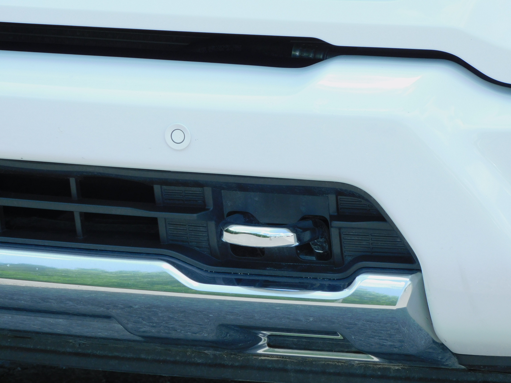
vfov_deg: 5.5
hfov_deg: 7.3
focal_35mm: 270
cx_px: 256
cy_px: 192
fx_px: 3986
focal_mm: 48.4
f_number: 5.5
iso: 125
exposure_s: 1/160
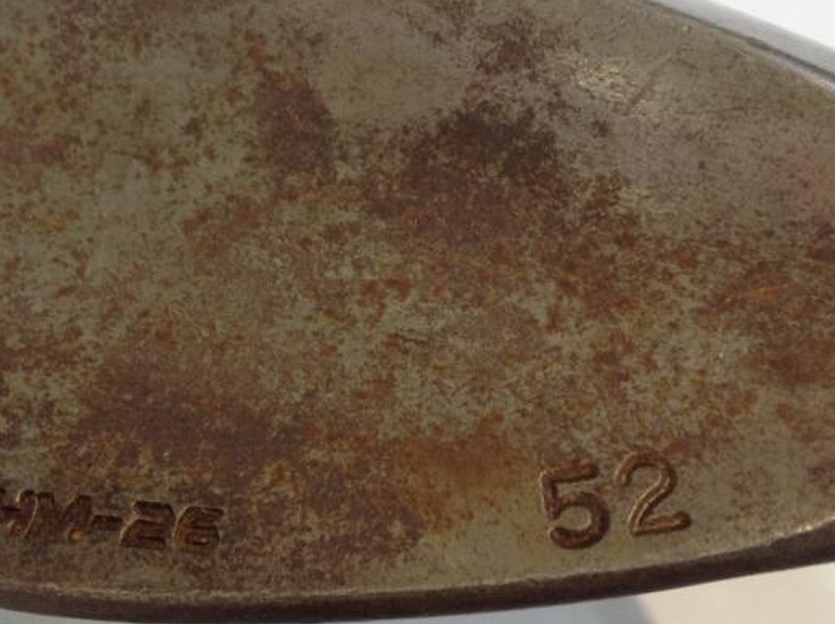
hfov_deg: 31.7
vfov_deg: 24.0
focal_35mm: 61
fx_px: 1470
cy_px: 273
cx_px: 428
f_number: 2.4
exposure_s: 1/25
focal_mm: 3.3
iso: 50
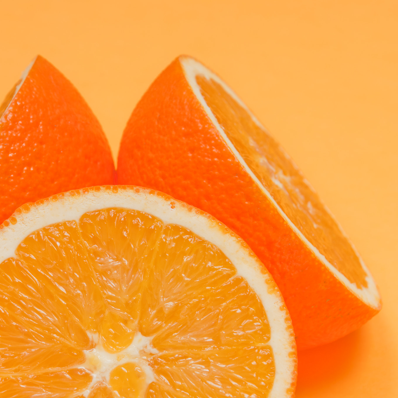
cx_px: 126
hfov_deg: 16.4
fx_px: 1374
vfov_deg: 16.5
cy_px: 199
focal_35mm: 106
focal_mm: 55
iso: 160
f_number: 11
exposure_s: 1/160
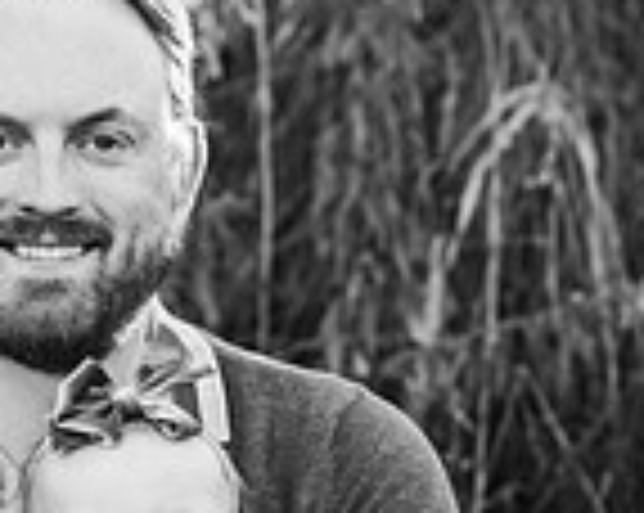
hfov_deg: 10.1
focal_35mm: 189
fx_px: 3597
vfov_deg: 8.1
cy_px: 590
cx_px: -18
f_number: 4.5
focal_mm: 64
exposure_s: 1/320
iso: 640
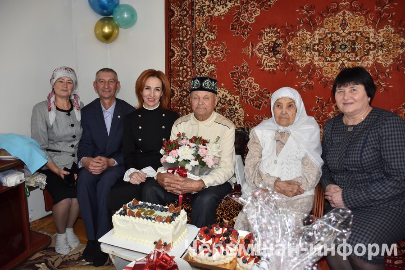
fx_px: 304
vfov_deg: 48.0
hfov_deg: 67.4
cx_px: 202
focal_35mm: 27
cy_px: 135
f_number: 3.5
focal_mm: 18
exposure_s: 1/160
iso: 800
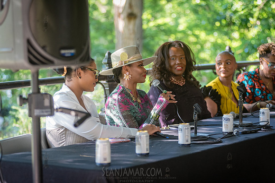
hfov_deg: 19.5
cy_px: 92
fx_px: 802
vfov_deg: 13.0
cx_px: 138
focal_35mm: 105
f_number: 2.8
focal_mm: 105
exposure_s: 1/250
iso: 1600
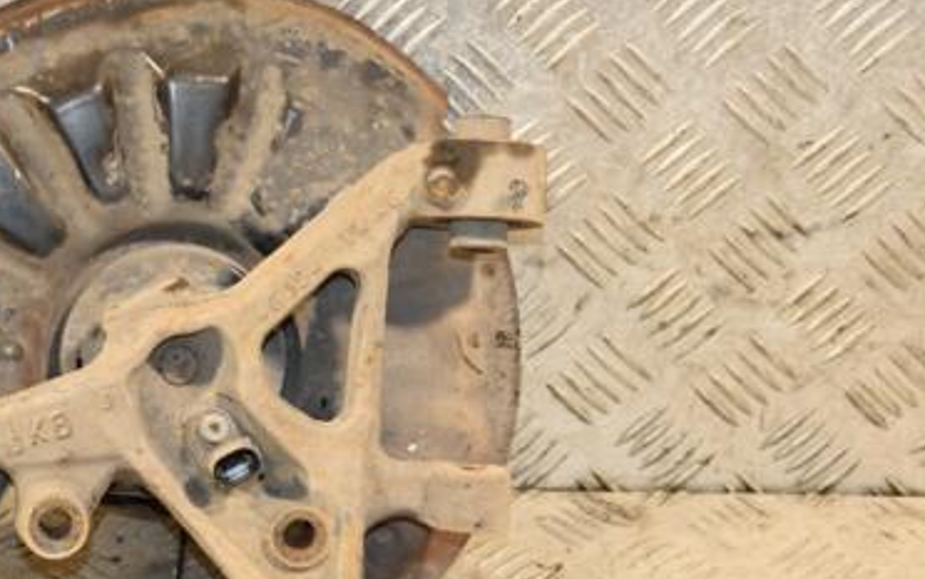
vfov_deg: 11.8
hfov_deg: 18.7
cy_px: 408
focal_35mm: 111
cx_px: 278
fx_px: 2795
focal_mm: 45
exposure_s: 1/160
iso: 800
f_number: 4.8
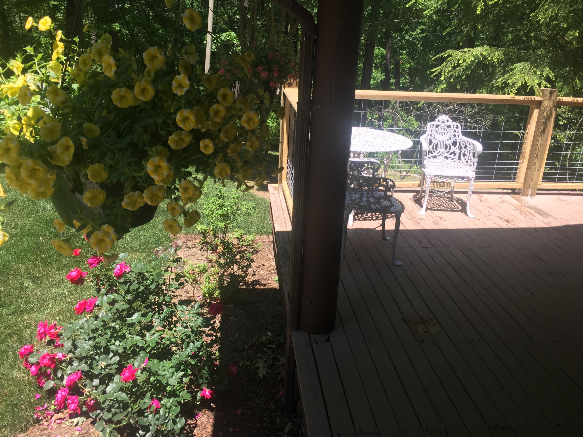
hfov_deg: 61.7
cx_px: 292
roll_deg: -4.3
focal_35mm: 29
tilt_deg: -19.0
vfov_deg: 48.2
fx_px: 488
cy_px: 218
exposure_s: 1/719
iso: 32
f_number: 2.2
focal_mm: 4.15
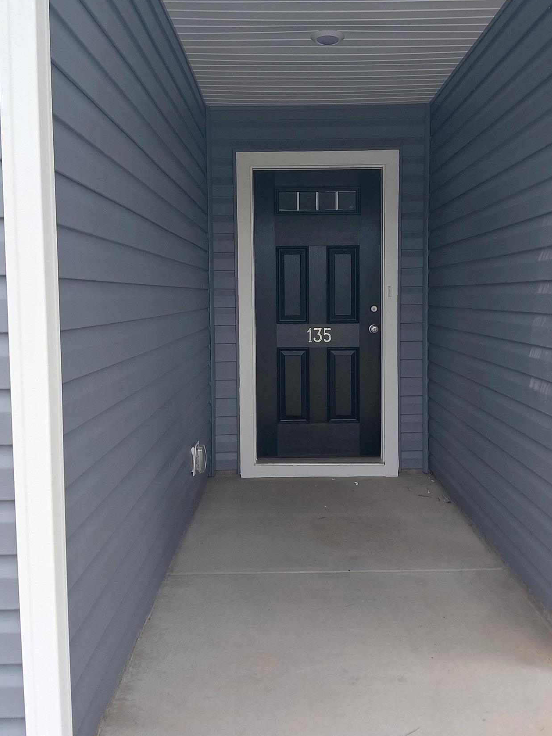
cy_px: 345
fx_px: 744
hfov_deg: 40.7
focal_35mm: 35
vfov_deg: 52.6
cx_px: 293
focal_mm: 4.69
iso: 50
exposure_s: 1/612
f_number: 1.8
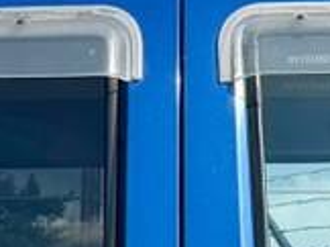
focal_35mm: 190
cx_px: 63
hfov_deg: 10.4
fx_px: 1809
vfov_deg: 7.2
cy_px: 663
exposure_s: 1/2525
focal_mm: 6.76
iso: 80
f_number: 1.78
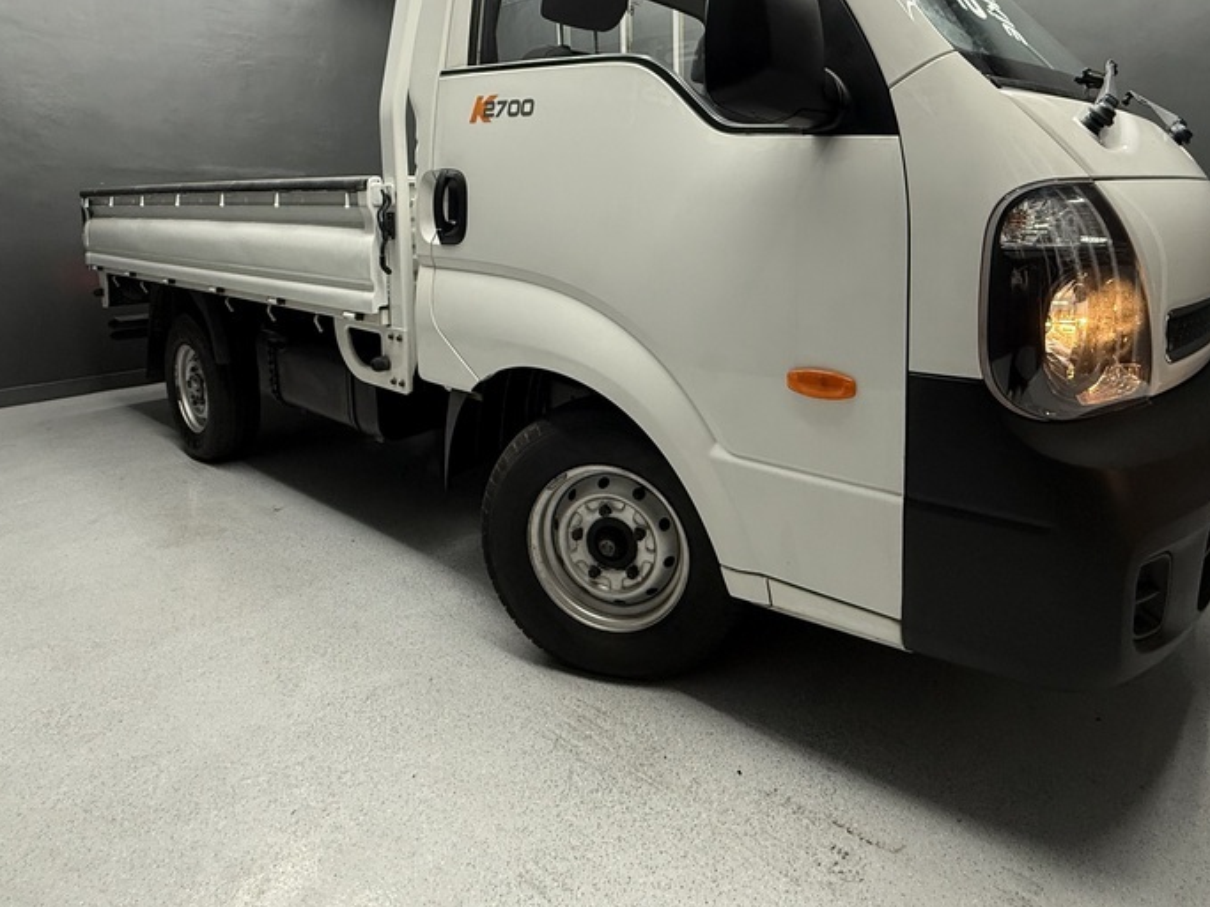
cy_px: 294
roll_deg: +0.0
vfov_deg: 61.7
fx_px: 734
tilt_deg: -6.1
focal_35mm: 21
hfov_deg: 78.5
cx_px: 696
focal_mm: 2.22
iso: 250
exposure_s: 1/100
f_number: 2.2
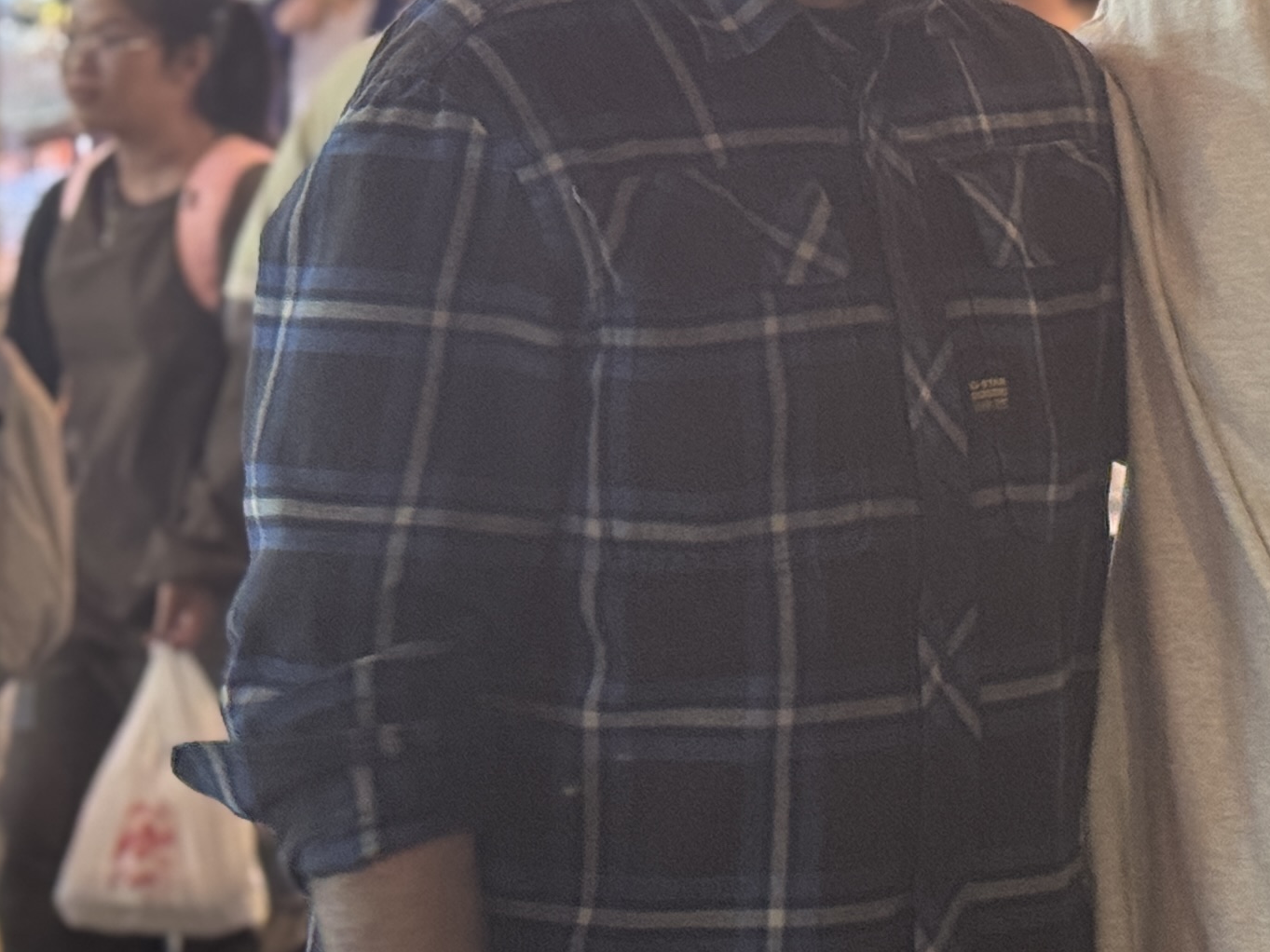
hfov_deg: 13.8
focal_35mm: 142
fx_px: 5209
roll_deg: +0.1
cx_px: 1132
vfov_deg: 10.3
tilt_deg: -1.4
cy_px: -113
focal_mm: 6.76
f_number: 1.78
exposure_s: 1/50
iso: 100
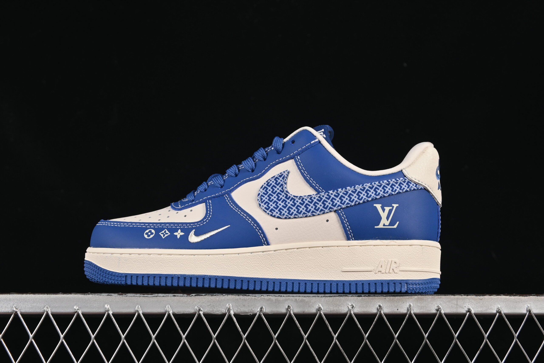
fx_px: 1133
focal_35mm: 75
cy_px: 182
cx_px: 272
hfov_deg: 27.0
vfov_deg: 18.2
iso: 160
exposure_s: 1/80
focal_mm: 50
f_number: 8
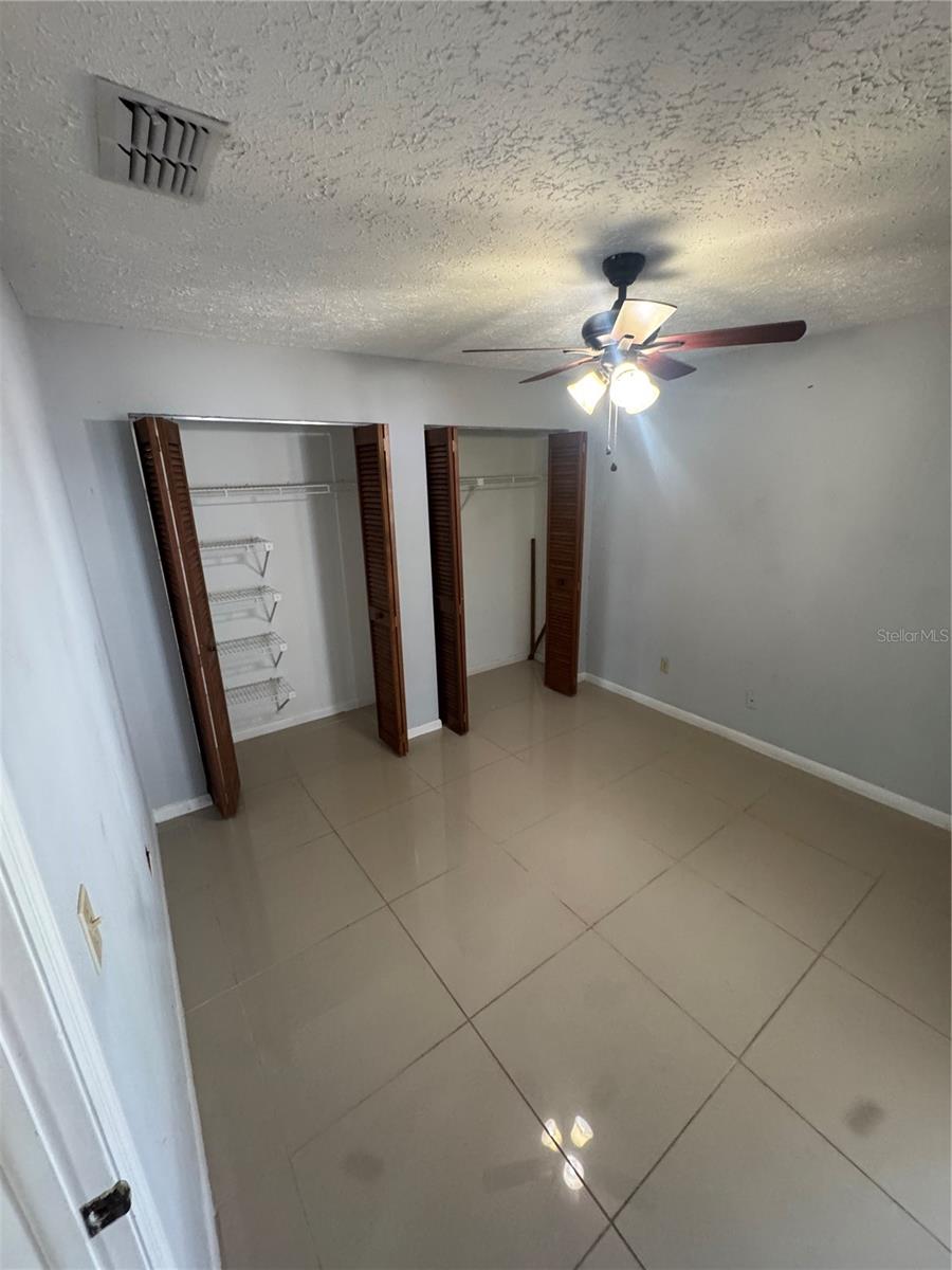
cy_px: 635
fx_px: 513
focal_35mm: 14
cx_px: 476
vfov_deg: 102.1
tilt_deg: -16.9
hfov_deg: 85.7
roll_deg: +2.0
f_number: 2.2
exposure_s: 1/60
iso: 400
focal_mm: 2.22
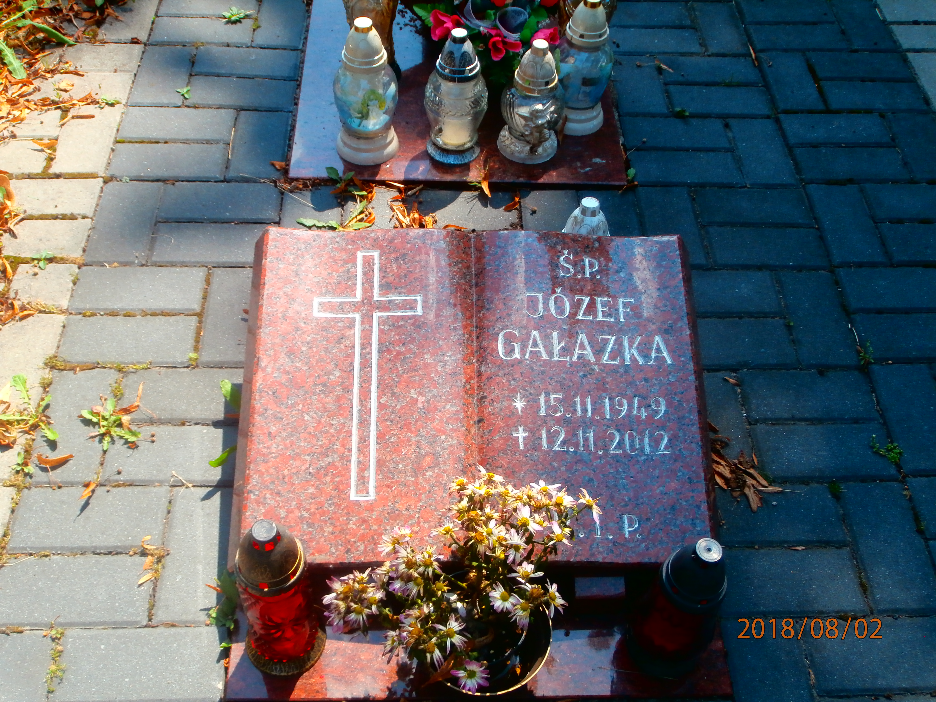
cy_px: 351
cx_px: 468
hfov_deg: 49.0
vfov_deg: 37.7
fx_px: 1028
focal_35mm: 38
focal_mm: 6.67
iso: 100
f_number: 3.9
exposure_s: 1/320
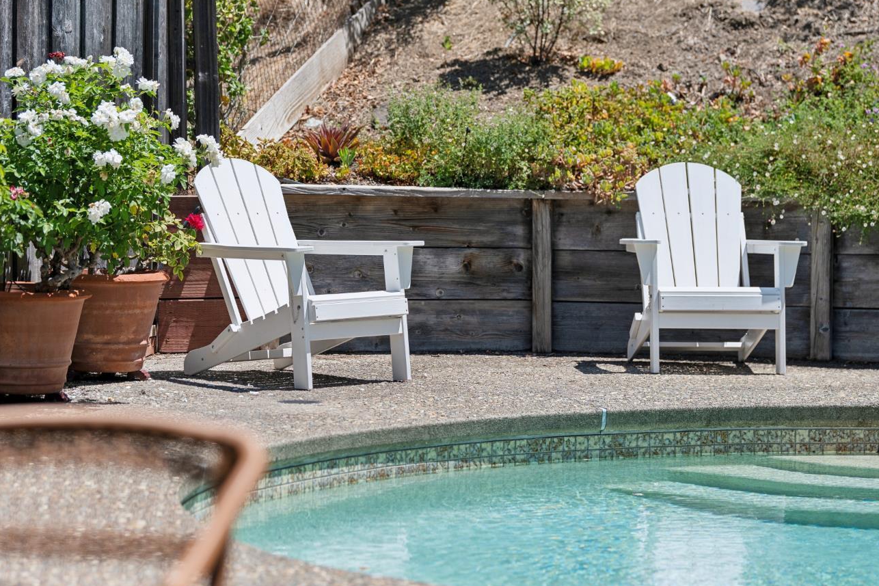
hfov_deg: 17.2
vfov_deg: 11.5
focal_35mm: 119
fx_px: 2905
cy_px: 291
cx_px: 413
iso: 100
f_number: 4
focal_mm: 102
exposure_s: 1/1250
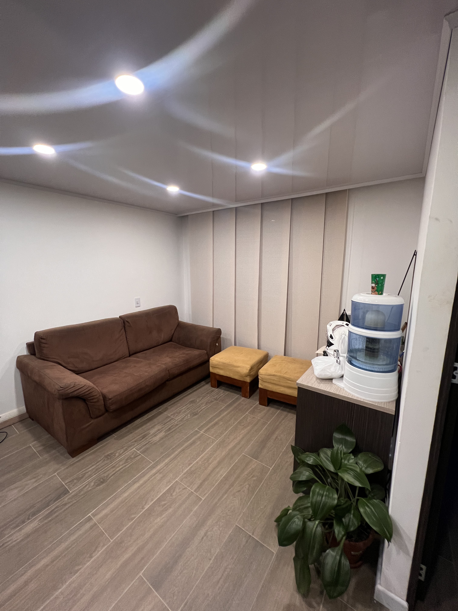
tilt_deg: -9.5
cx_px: 229
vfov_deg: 106.2
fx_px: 229
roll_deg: -0.1
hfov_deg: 89.9
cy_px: 306
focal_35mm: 13
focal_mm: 1.57
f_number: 1.8
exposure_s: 1/77
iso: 250
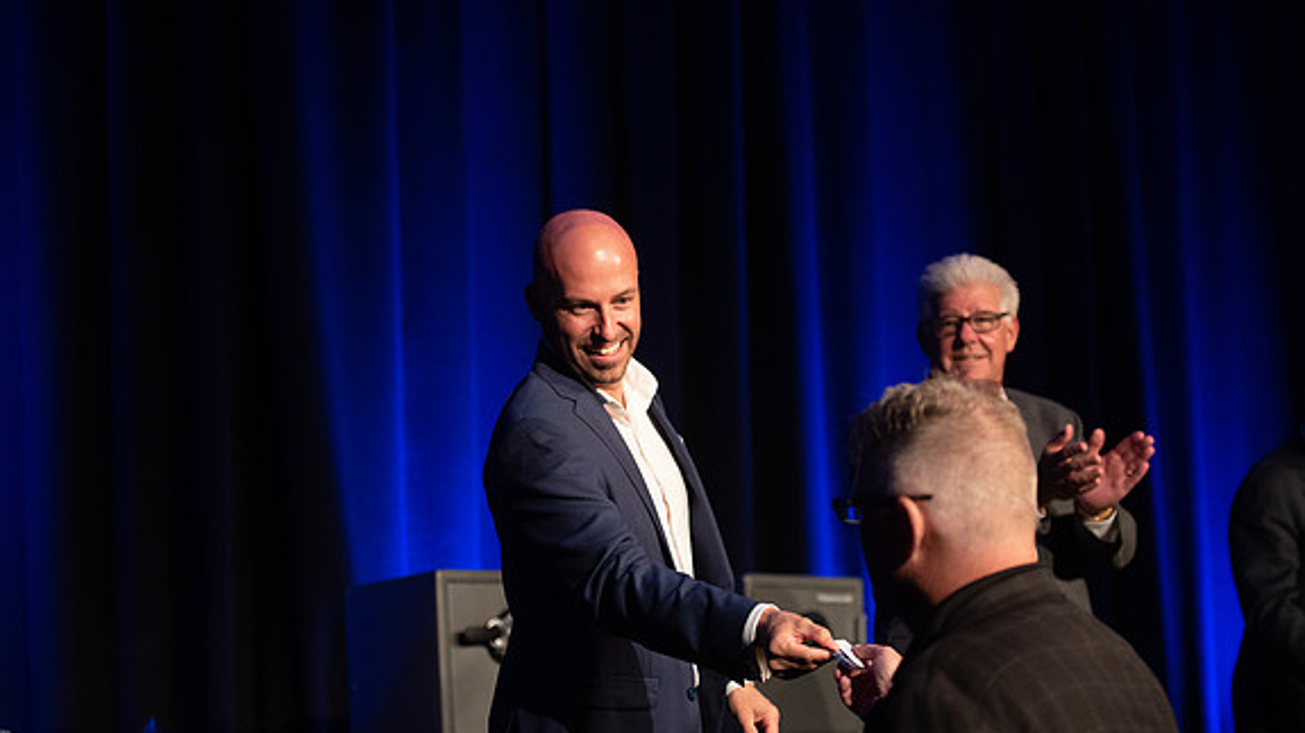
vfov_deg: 16.3
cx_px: 651
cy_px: 401
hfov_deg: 28.6
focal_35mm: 74
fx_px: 2560
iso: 2500
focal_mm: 70
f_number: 2.8
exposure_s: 1/250
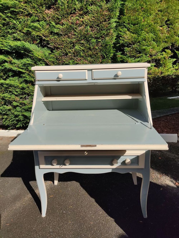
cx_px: 90
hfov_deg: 53.1
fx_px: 179
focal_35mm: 26
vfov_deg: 67.3
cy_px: 119
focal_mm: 4.74
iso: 100
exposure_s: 1/1838
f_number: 1.79
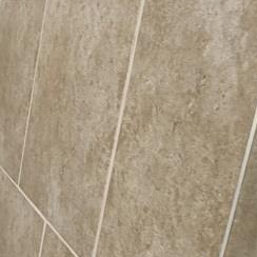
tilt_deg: -14.4
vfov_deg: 26.5
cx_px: -303
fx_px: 546
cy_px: 132
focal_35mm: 65
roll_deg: -0.2
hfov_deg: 16.7
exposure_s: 1/120
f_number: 2.2
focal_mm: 2.2
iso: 320
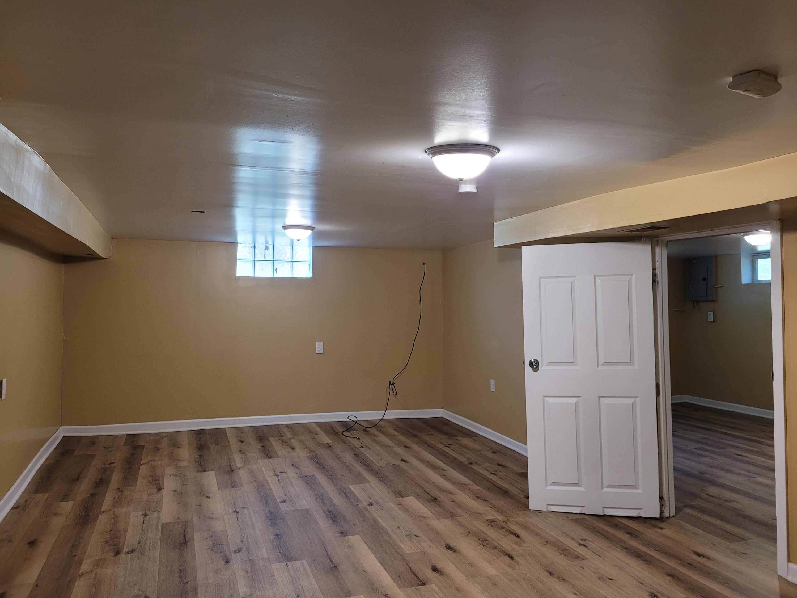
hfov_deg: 67.3
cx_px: 398
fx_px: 599
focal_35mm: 26
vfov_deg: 53.1
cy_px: 299
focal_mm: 5.4
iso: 200
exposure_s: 1/40
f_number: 1.8
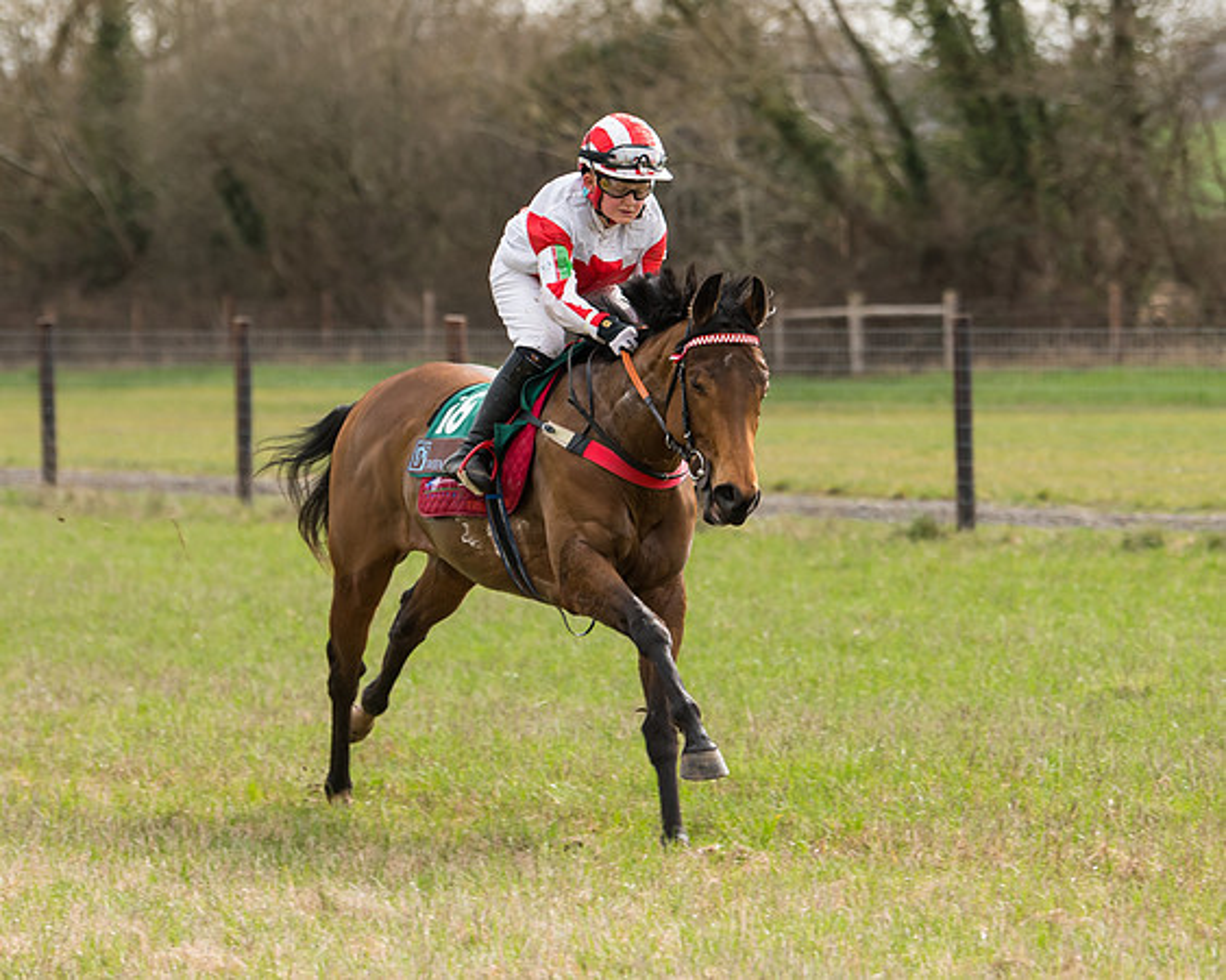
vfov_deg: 5.6
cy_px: 525
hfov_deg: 7.0
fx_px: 9955
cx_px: 618
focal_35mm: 274
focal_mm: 135
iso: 250
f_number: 4
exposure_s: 1/800
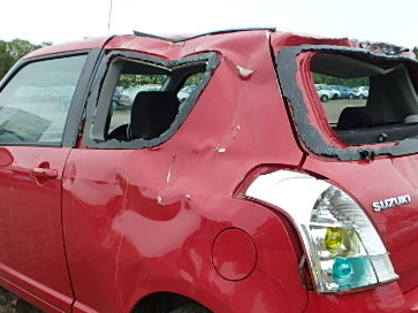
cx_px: 215
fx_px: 447
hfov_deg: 50.1
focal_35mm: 37
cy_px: 253
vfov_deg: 37.2
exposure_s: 1/400
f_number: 3.5
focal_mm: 3.7
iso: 125
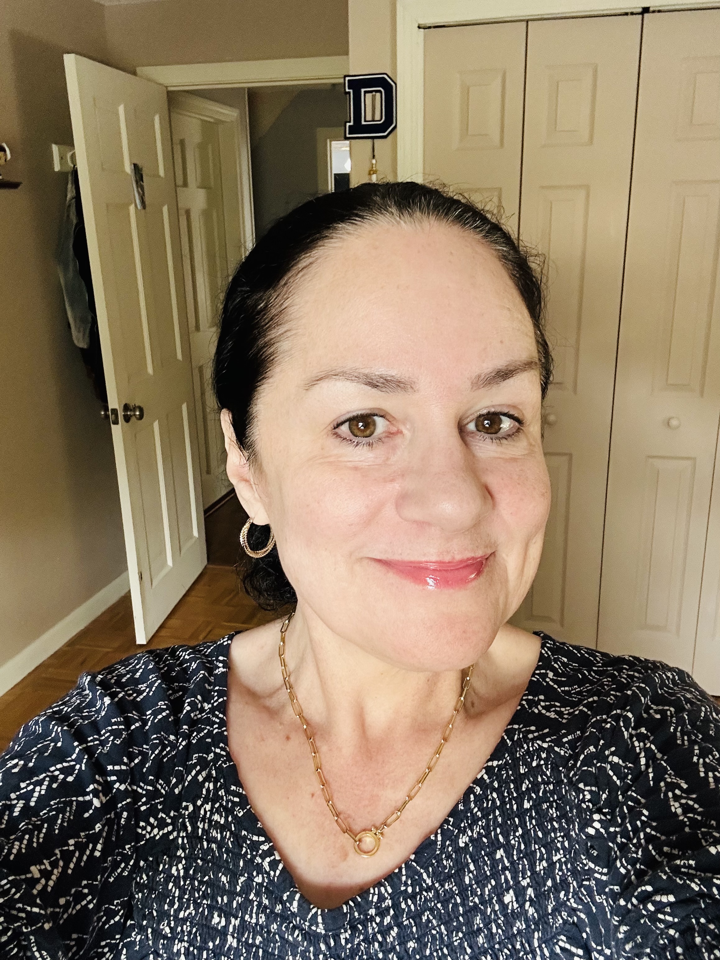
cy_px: 480
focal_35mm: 30
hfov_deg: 46.8
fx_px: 832
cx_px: 360
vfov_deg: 60.0
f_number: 1.9
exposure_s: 1/60
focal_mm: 2.69
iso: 160
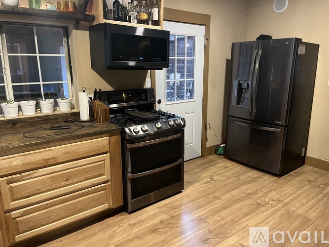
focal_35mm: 26
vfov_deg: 53.0
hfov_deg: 67.3
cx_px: 164
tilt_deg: -12.8
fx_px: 247
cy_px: 124
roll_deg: +0.8
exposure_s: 1/40
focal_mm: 5.1
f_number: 1.6
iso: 400
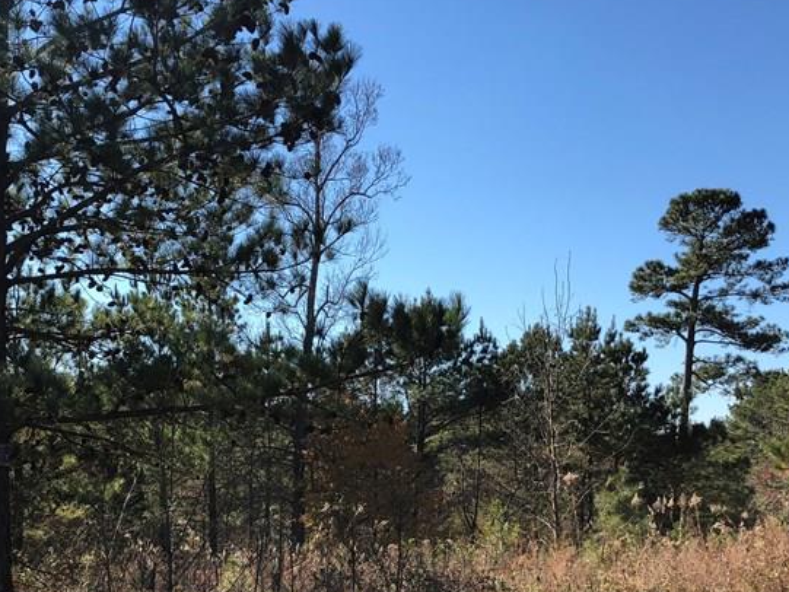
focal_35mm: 53
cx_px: 321
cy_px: 468
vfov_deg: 27.0
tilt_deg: +0.3
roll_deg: -0.8
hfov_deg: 36.0
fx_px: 1208
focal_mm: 3.99
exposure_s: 1/1091
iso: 20
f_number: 1.8
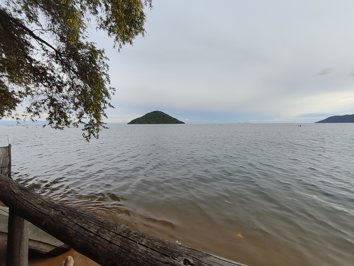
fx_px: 153
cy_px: 133
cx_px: 177
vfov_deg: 81.8
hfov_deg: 98.1
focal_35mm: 15
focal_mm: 1.64
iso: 50
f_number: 2.2
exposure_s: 1/109
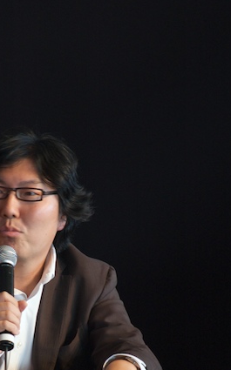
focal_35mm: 517
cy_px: 313
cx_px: 41
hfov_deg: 2.5
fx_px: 5216
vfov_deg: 4.1
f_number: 5.6
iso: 400
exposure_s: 1/20
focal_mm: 180
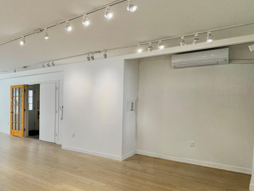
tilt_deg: -3.1
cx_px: 16
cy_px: 109
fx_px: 198
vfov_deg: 51.2
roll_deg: -0.3
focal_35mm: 27
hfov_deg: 54.9
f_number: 2.2
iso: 50
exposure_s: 1/120
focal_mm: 2.22
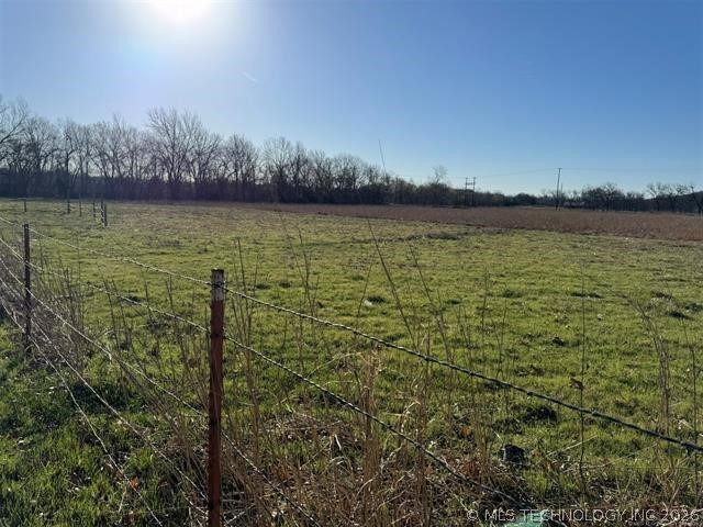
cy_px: 264
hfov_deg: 71.6
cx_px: 352
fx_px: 487
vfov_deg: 56.8
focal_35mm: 24
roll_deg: +0.5
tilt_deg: -8.6
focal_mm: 6.76
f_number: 1.78
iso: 80
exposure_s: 1/7092
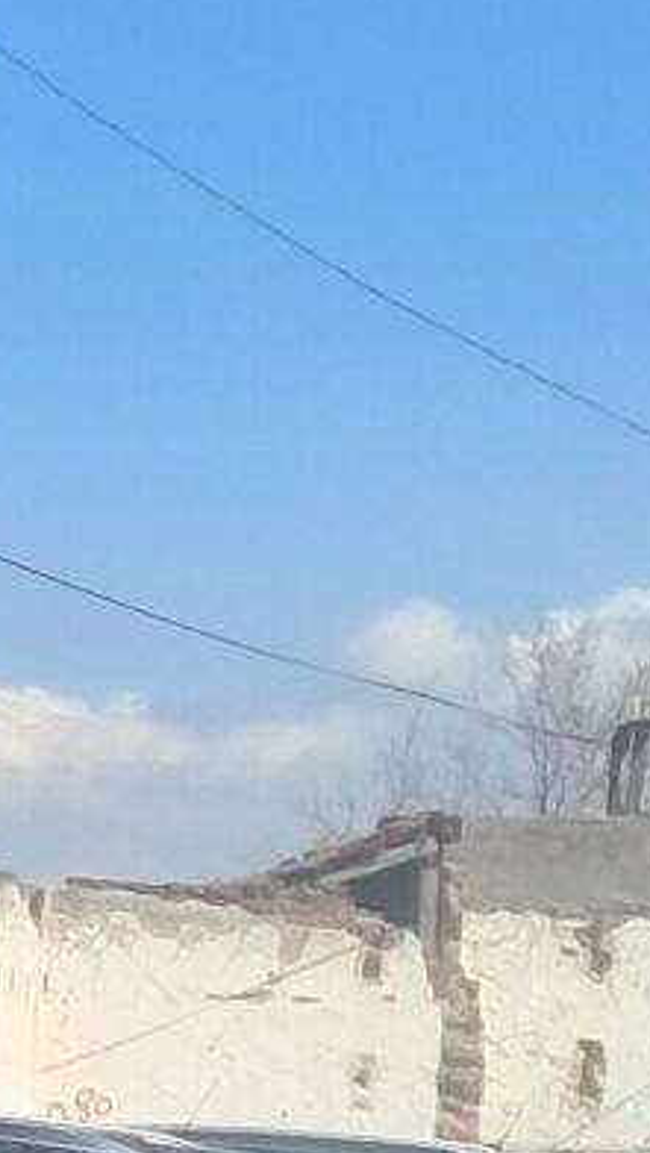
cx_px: -1588
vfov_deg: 10.6
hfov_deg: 5.7
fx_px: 5873
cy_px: 2003
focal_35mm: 192
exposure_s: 1/529
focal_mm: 4
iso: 50
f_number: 1.8
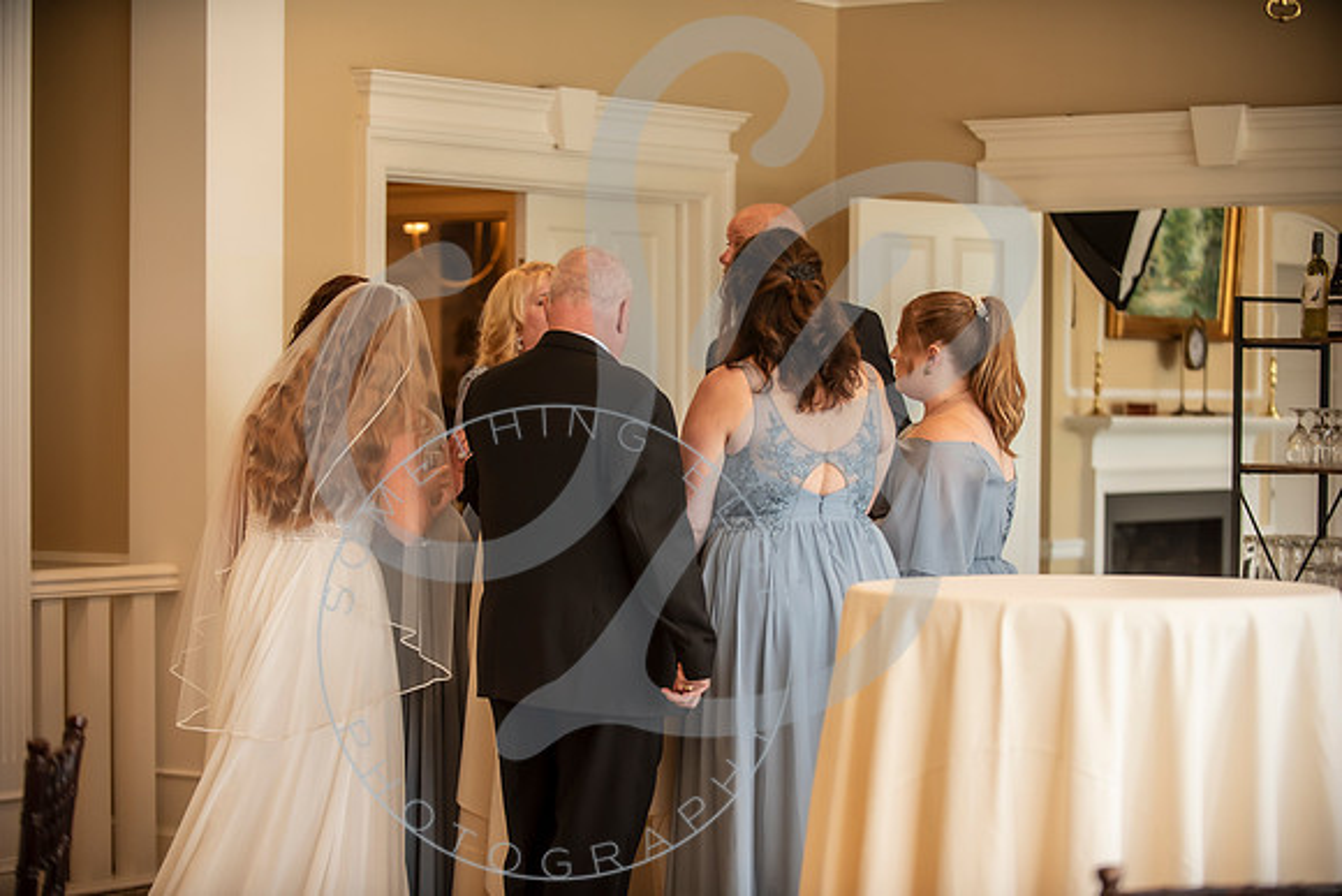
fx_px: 3206
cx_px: 671
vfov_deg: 15.9
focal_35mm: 86
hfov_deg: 23.6
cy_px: 448
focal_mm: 86
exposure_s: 1/250
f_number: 2.8
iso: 500
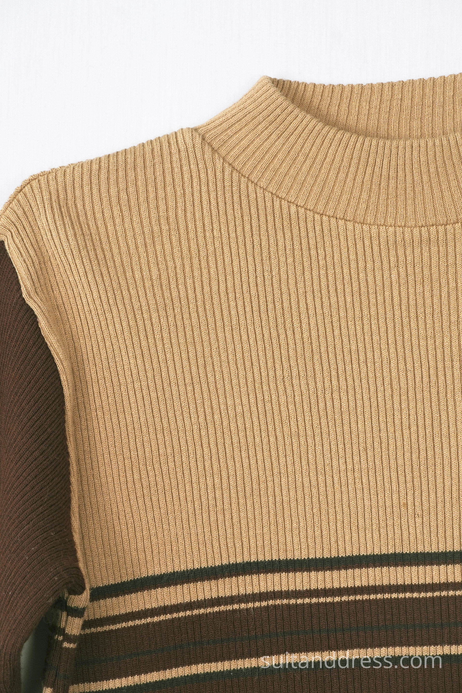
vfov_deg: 13.8
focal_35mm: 148
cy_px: 346
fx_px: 2858
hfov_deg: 9.2
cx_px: 231
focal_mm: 99
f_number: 9
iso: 320
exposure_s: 1/50
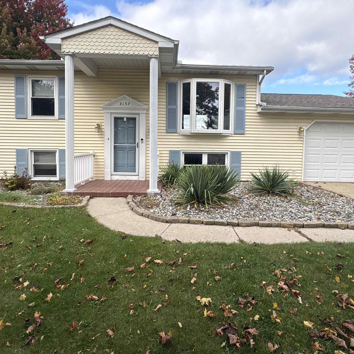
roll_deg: +0.2
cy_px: 159
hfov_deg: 74.8
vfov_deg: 74.6
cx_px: 178
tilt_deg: -2.9
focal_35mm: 20
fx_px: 231
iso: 50
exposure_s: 1/605
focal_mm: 2.22
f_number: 2.2
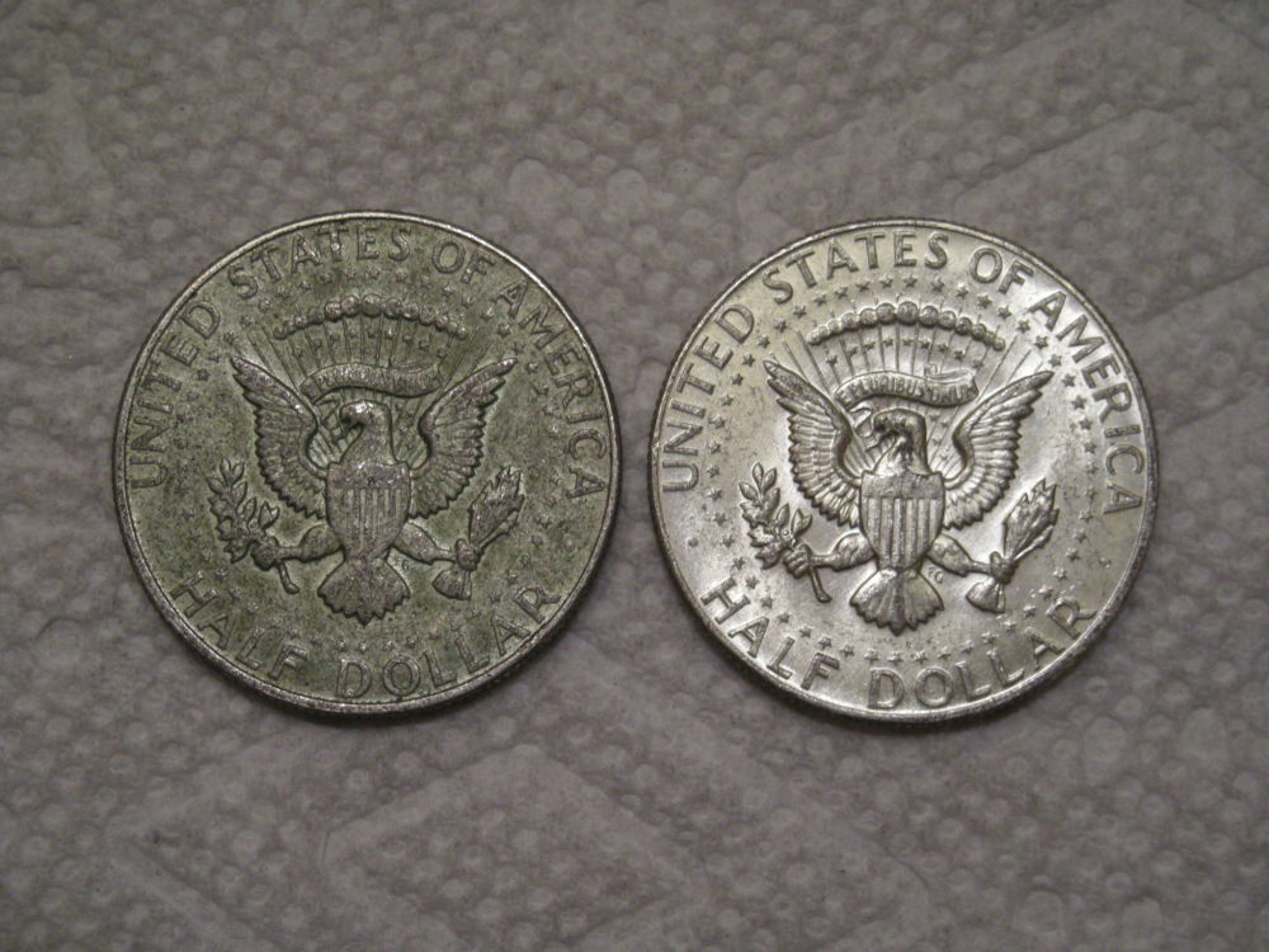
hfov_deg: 25.7
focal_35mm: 76
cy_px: 476
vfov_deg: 19.4
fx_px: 2786
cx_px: 634
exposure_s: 1/59
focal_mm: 12.3
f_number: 3.9
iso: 208
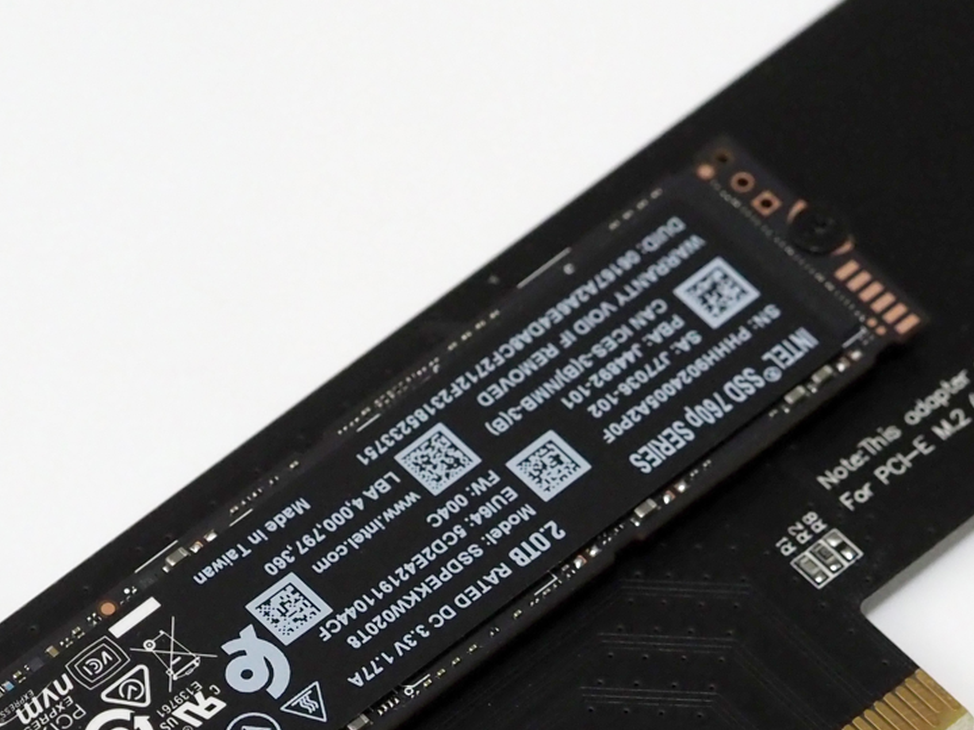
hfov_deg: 6.2
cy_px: 665
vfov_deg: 4.6
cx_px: 212
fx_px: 9004
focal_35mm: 320
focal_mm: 60
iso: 1250
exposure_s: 1/125
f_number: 4
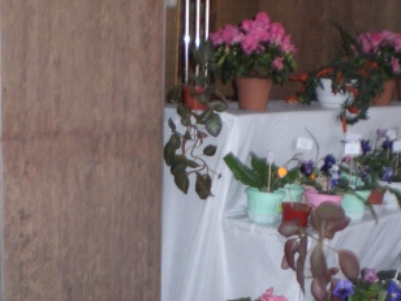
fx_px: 915
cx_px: 193
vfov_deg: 18.2
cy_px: 308
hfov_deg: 24.7
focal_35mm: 79
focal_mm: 6.3
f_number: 3.1
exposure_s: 1/60
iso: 200
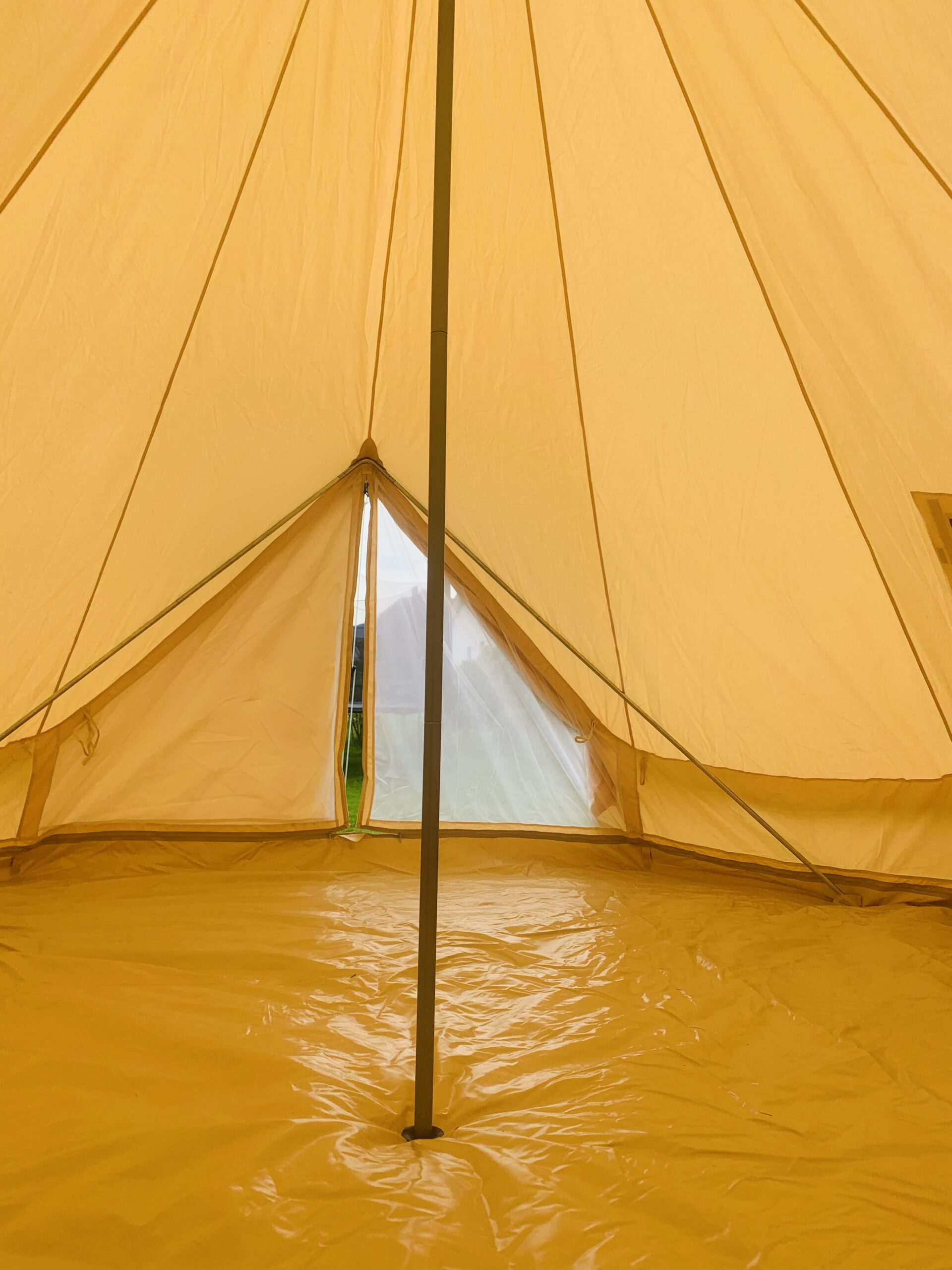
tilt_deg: +2.7
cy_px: 635
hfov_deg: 53.1
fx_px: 953
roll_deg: -0.1
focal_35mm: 26
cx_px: 476
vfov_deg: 67.3
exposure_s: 1/471
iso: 25
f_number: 1.8
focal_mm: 4.25
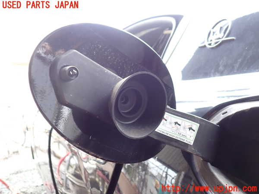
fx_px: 224
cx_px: 130
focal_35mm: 30
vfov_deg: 46.8
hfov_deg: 60.0
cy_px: 97
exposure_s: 1/60
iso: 100
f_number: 2.3
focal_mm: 5.4
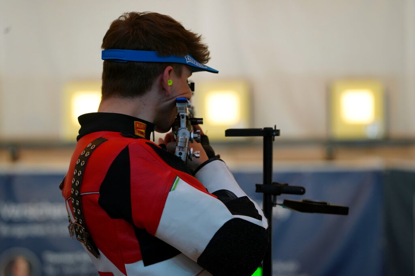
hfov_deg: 11.2
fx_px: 2110
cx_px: 208
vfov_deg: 7.5
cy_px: 138
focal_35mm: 183
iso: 3200
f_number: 4.5
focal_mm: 183
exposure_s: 1/250
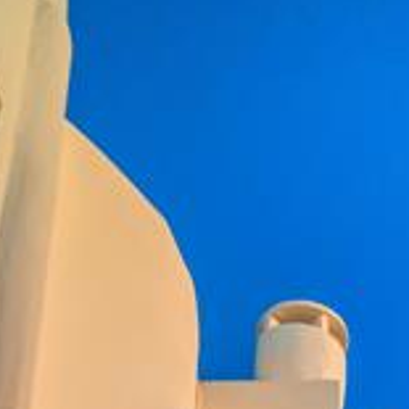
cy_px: 913
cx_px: 405
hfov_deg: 20.0
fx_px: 1123
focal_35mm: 84
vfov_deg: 14.9
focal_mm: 20
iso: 1600
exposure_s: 1/30
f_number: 2.8
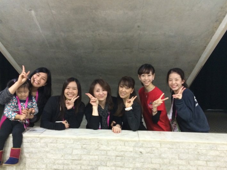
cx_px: 107
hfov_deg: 53.9
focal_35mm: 34
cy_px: 96
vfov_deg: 41.7
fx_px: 223
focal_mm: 4.12
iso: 400
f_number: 2.2
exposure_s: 1/15
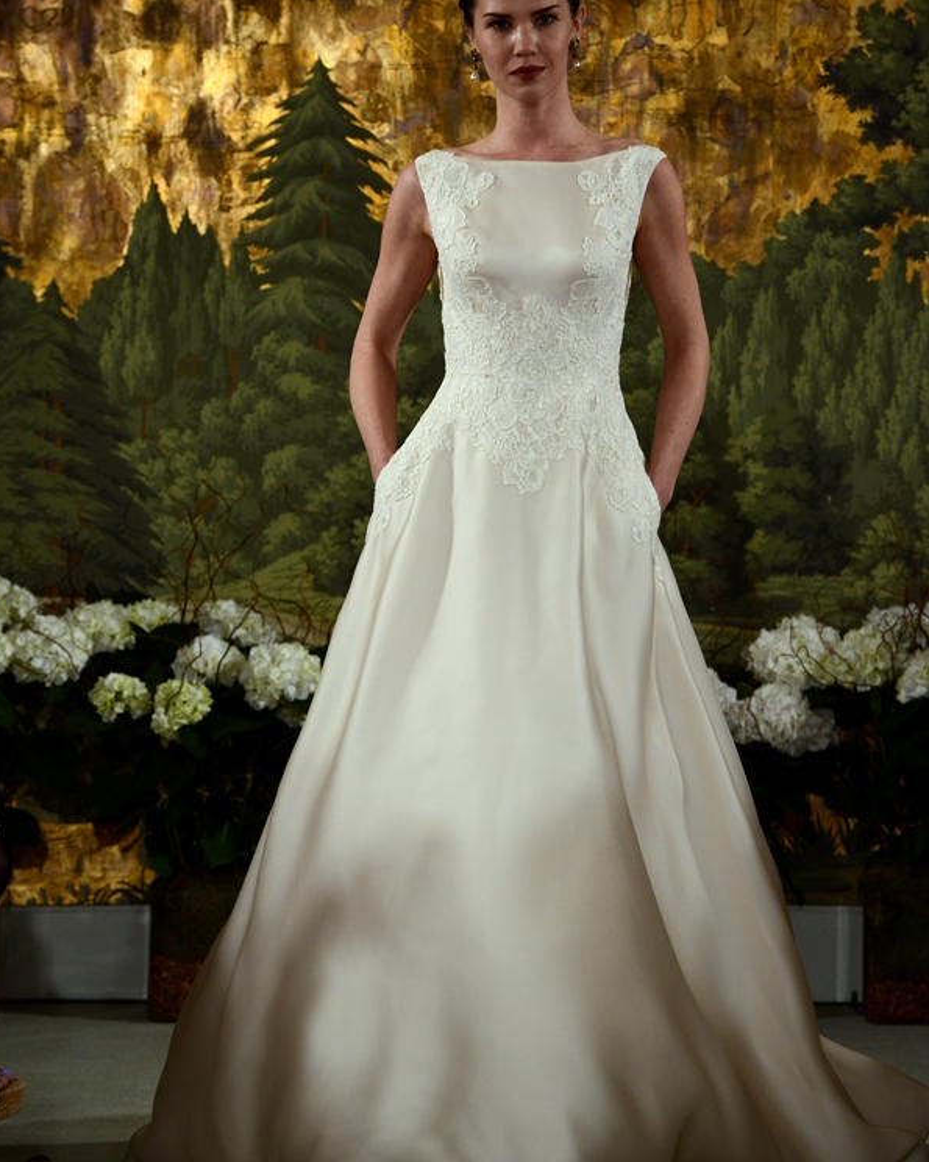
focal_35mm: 176
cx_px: 462
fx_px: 6050
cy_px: 540
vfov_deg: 11.0
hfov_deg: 8.8
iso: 1600
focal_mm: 155
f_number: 6.3
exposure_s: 1/160
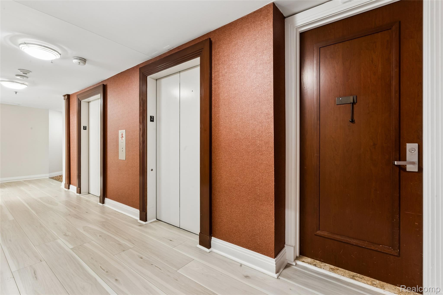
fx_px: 197
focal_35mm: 16
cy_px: 148
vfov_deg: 73.7
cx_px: 222
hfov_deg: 96.7
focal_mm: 16
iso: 400
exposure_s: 4
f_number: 16
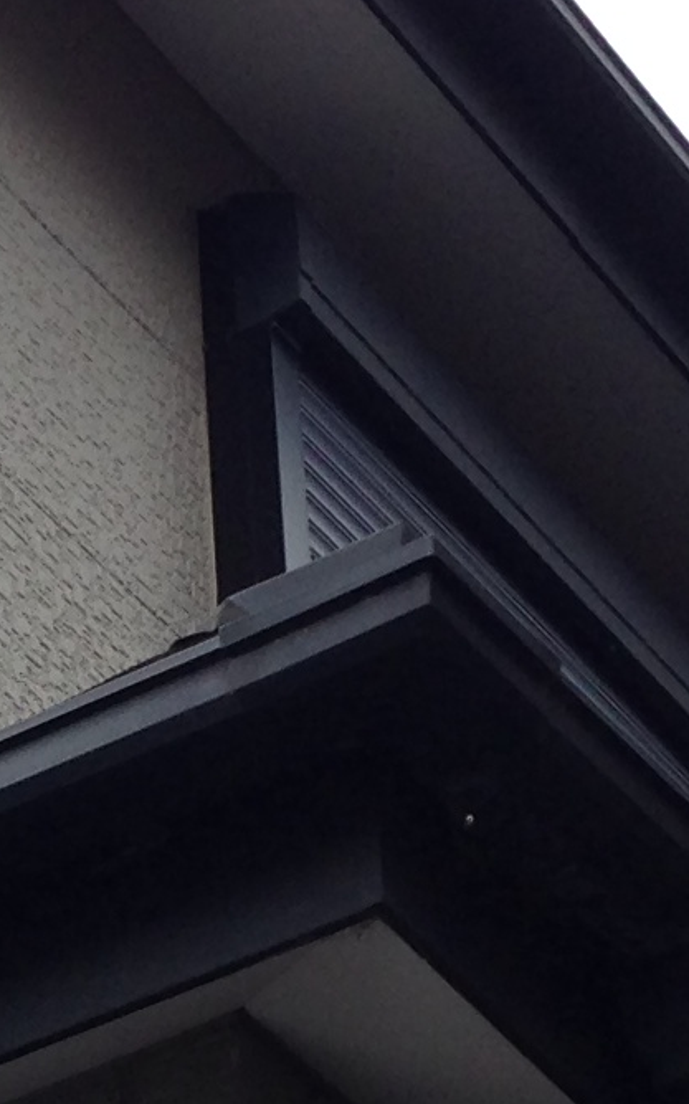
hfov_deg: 7.6
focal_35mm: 171
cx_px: -273
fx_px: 5142
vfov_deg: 12.1
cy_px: 1083
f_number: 2.4
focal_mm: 4.12
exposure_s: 1/511
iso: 50
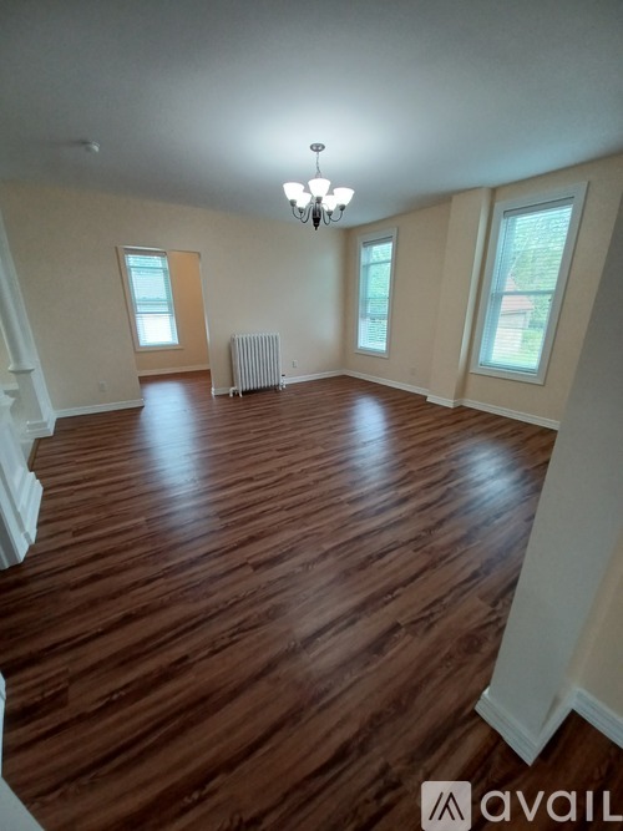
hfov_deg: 89.9
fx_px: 312
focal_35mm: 13
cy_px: 416
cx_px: 312
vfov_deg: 106.2
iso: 100
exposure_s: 1/60
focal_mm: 1.42
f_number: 2.2
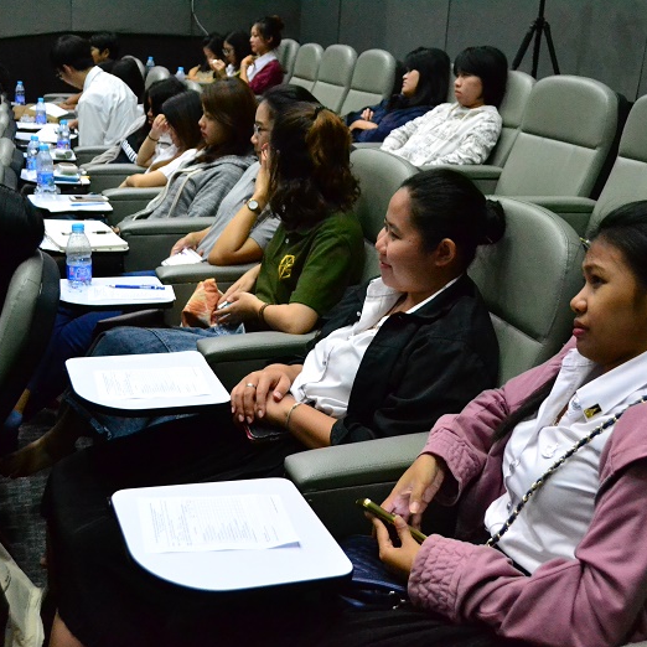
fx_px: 909
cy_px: 328
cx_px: 358
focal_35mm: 43
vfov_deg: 39.2
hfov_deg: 39.1
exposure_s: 1/100
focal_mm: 22
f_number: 4.5
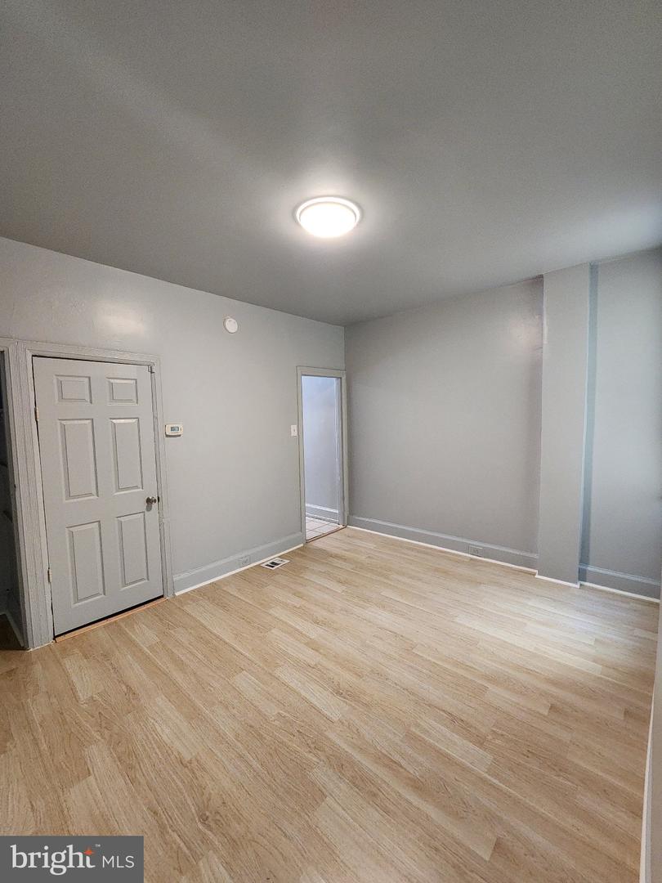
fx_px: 331
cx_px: 331
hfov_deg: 89.9
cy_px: 442
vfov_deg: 106.2
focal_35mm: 13
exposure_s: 1/40
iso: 400
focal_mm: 2.2
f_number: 2.2
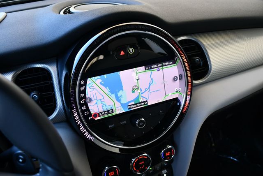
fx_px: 263
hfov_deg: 53.1
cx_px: 132
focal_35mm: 36
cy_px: 88
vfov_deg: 36.9
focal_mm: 18
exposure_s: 1/250
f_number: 3.5
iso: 720
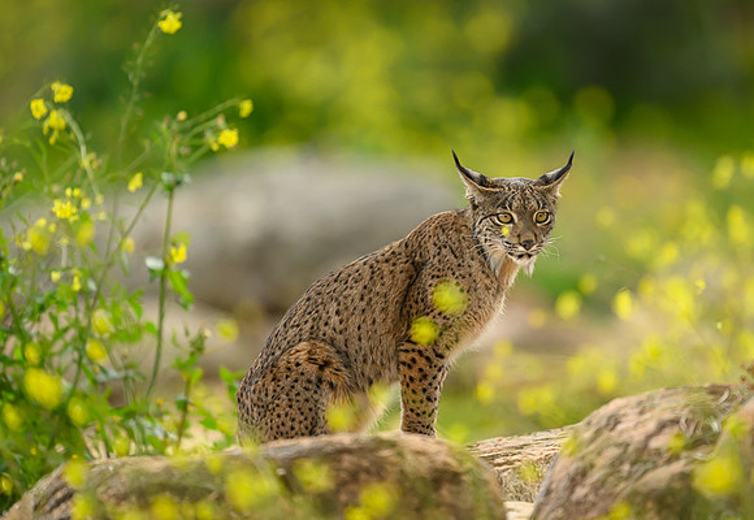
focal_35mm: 656
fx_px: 13894
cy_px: 223
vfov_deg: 2.1
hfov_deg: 3.1
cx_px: 447
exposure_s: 1/2000
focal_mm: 560
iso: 900
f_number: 4
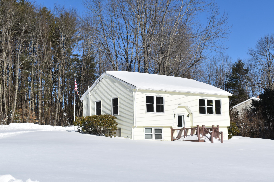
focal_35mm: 54
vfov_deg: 25.1
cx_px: 137
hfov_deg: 36.9
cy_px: 91
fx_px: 411
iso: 100
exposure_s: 1/500
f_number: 11
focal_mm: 36
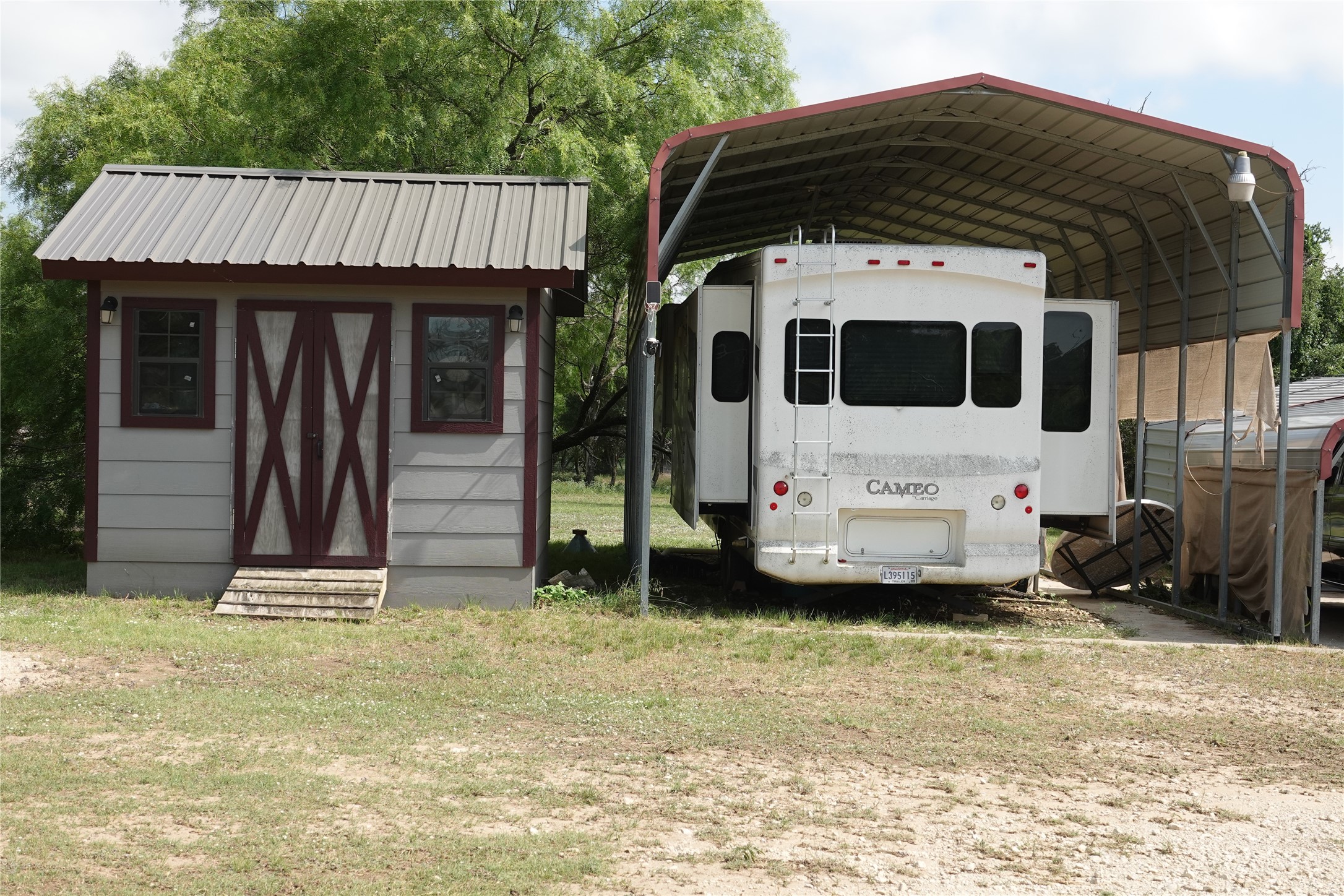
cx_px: 672
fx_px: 1941
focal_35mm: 52
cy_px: 448
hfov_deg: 38.2
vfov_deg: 26.0
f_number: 4
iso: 100
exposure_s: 1/500
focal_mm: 18.92
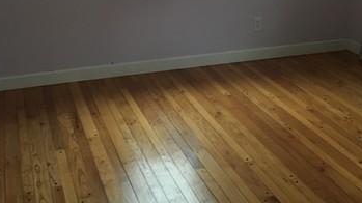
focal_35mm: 58
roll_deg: +0.8
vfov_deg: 20.1
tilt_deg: -11.5
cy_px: 4
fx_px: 557
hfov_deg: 36.0
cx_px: 173
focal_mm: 4.15
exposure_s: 1/17
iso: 200
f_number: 2.2
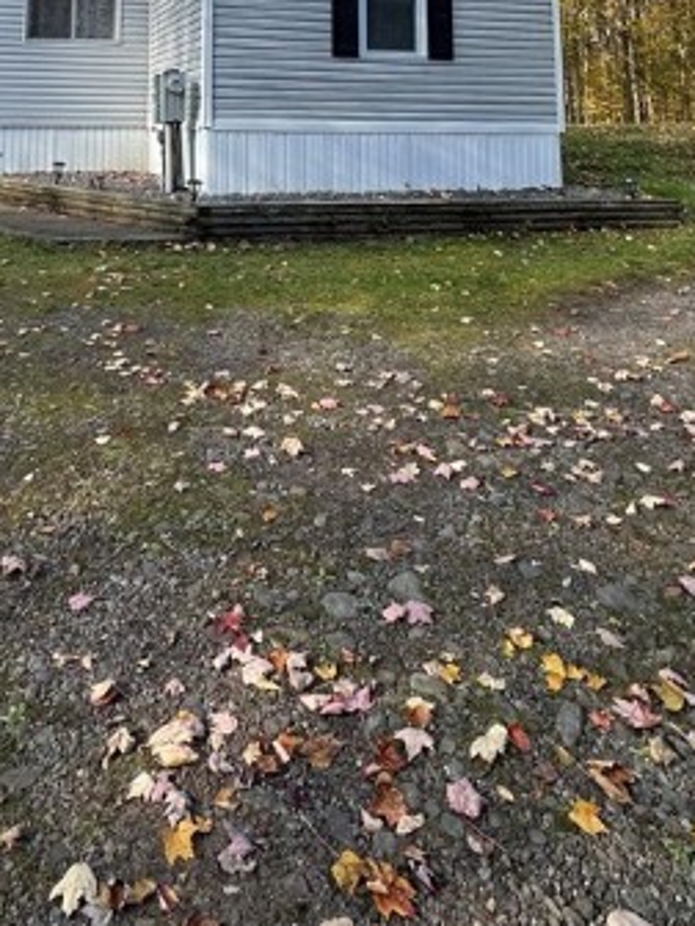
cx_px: 221
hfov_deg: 43.4
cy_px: -3
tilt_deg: +7.7
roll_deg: -1.8
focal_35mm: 32
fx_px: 857
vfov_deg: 47.1
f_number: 2.2
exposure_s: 1/354
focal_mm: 2.22
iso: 40
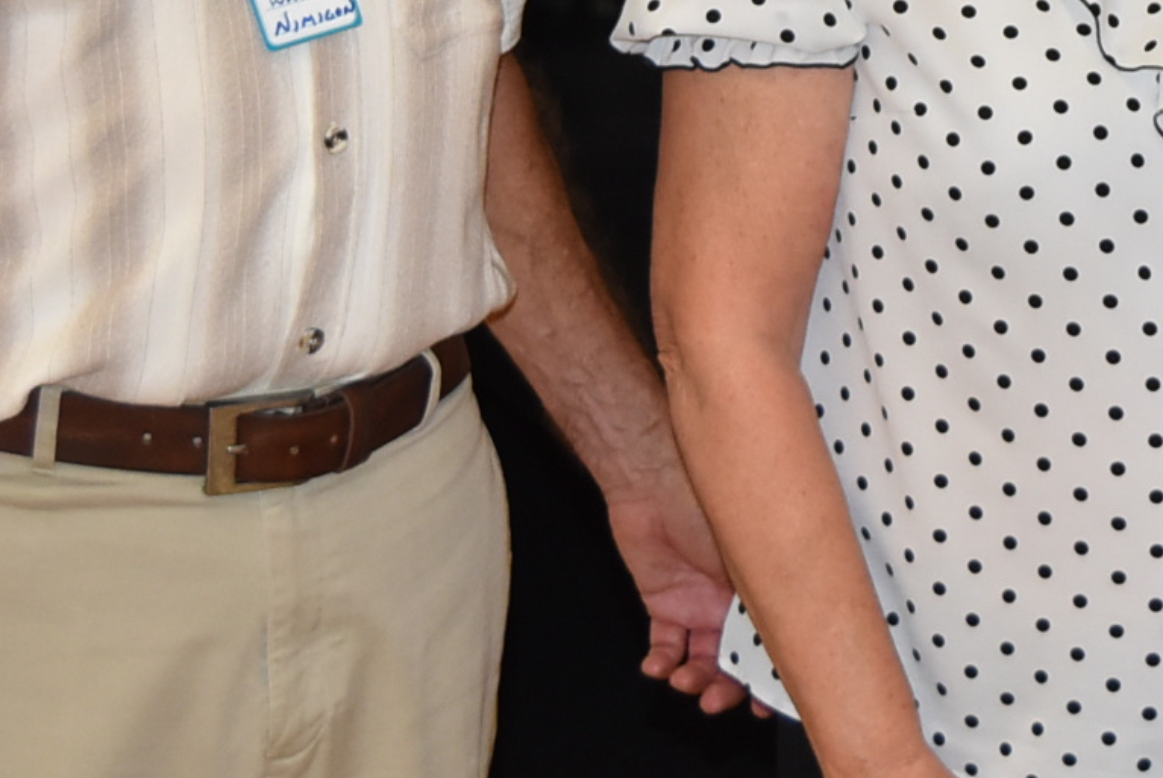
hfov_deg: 12.9
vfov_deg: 8.6
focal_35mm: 158
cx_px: 923
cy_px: -247
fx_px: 5107
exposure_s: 1/80
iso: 800
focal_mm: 27
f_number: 4.5
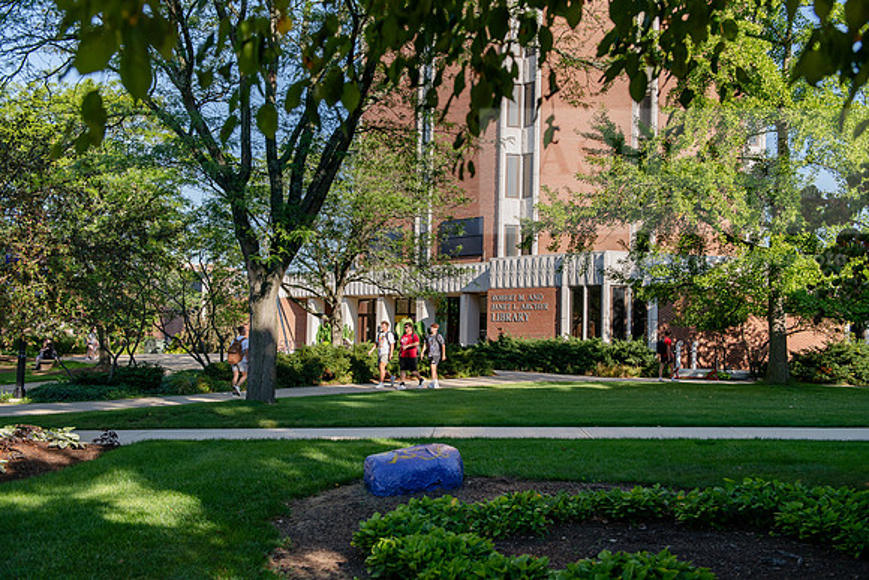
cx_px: 434
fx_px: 917
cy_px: 290
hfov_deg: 50.7
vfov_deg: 35.1
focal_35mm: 38
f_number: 4.5
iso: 100
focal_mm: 38
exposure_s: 1/320
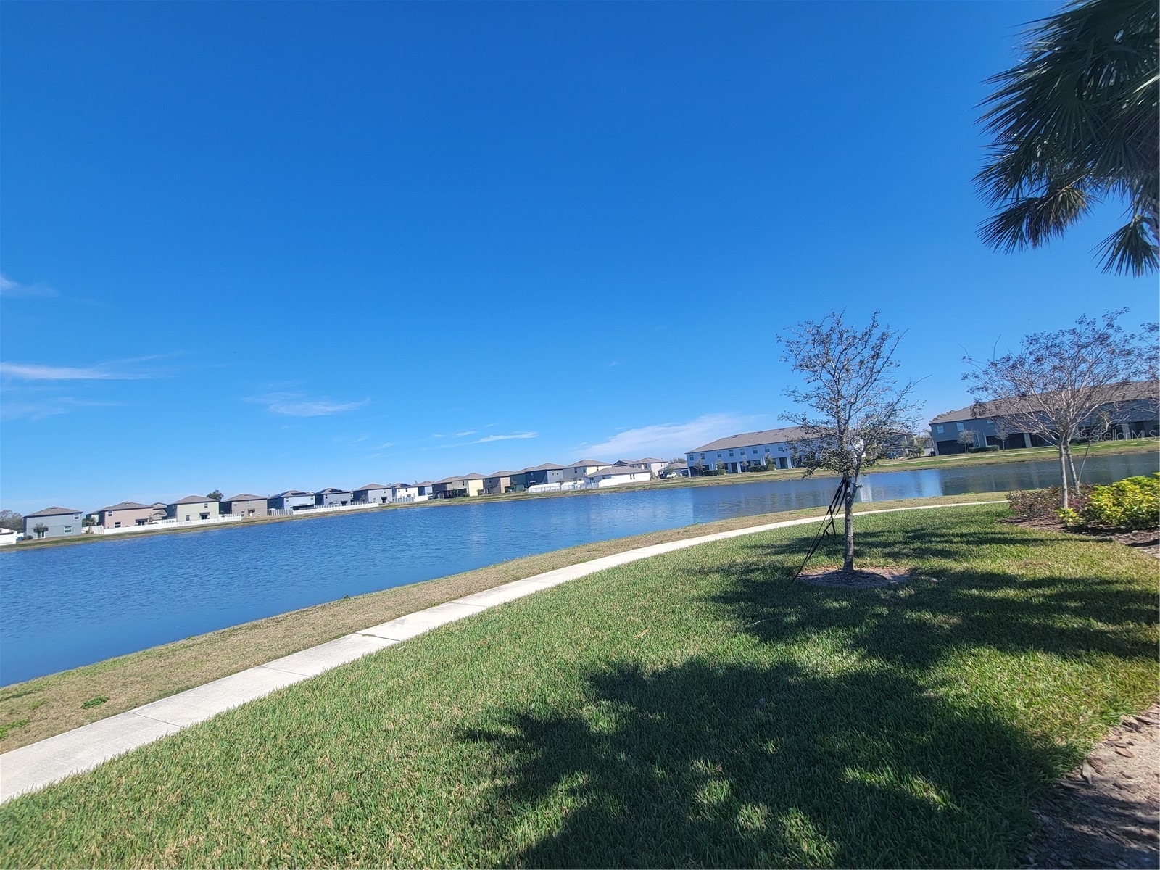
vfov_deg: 89.9
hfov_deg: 106.2
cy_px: 435
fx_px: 436
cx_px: 580
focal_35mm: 13
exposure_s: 1/1449
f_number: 2.2
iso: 50
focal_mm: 2.2
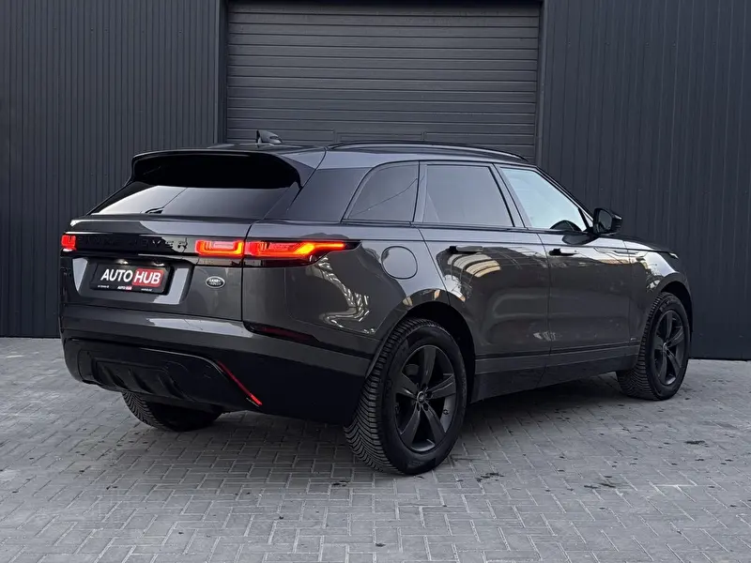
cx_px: 376
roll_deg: -1.5
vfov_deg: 30.3
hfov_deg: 39.7
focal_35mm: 48
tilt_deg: -1.9
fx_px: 1041
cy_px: 282
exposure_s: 1/50
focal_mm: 6.76
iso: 64
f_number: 1.78
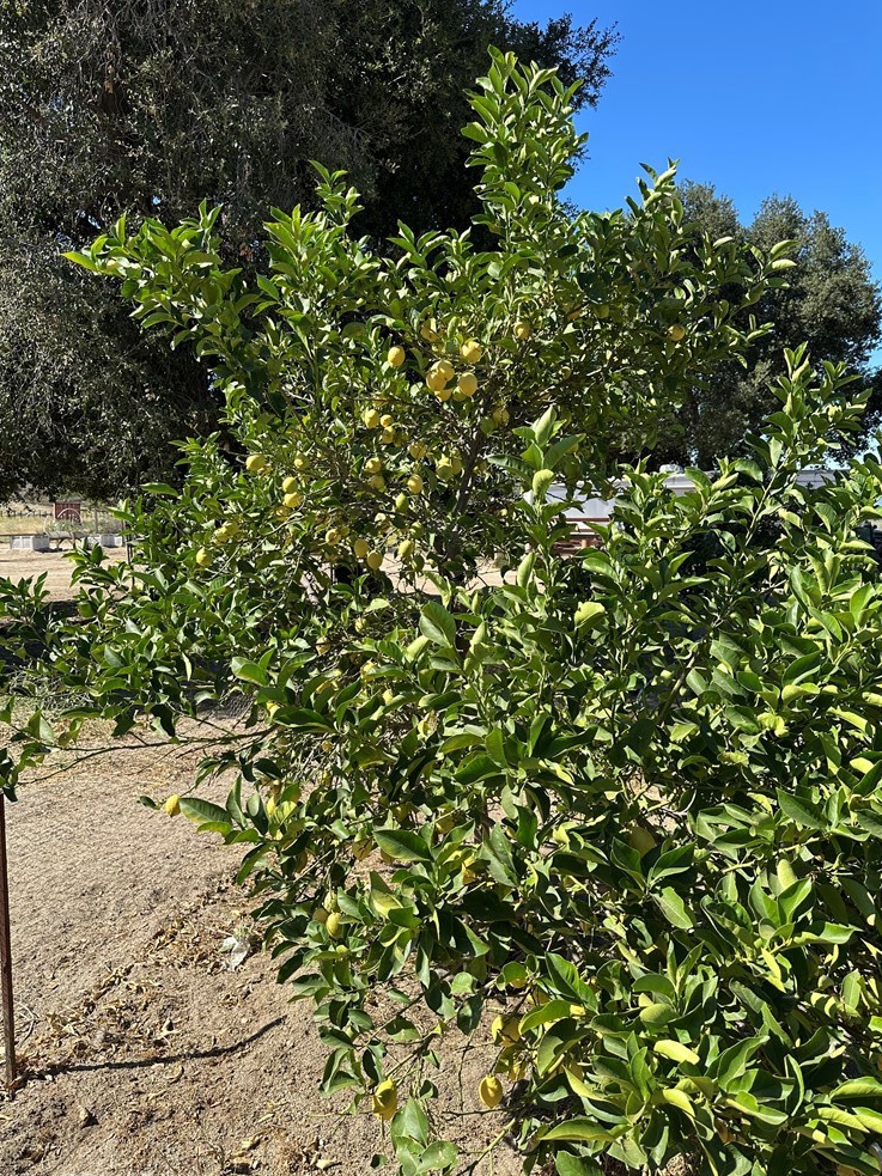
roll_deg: +0.5
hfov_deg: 54.9
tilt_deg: -7.0
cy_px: 589
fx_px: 850
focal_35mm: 25
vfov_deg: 69.4
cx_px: 448
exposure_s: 1/1988
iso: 80
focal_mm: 6.86
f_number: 1.78
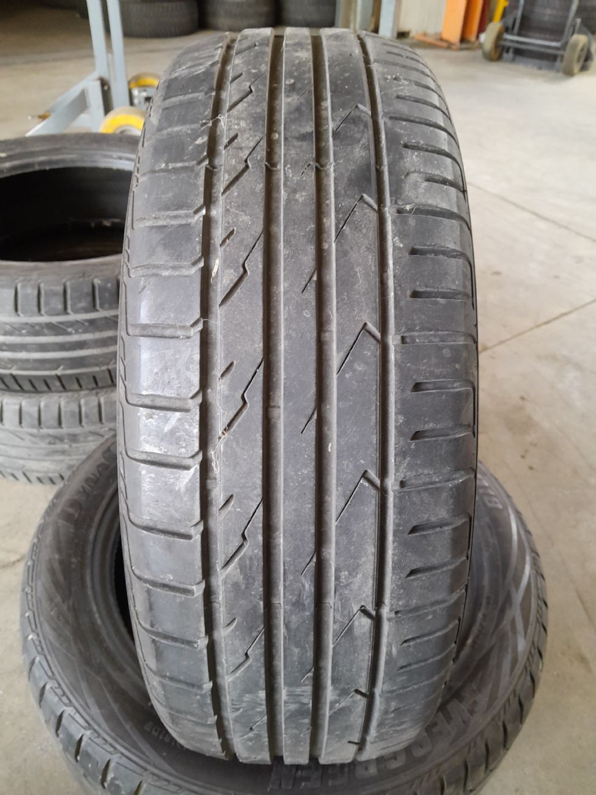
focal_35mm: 26
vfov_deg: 67.3
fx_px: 597
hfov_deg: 53.1
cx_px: 298
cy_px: 398
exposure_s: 1/50
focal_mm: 3.98
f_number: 1.8
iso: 250
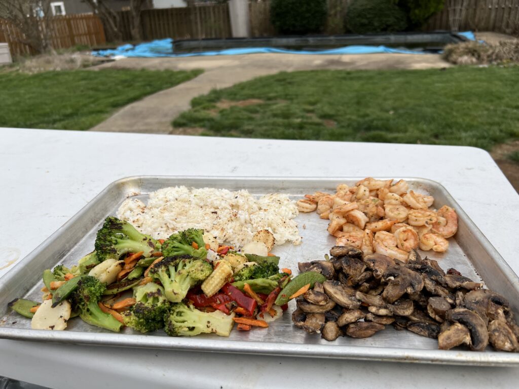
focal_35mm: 26
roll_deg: +3.1
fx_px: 390
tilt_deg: -25.5
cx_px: 260
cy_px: 194
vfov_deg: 53.1
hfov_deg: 67.3
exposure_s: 1/1196
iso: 50
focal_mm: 5.7
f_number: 1.5
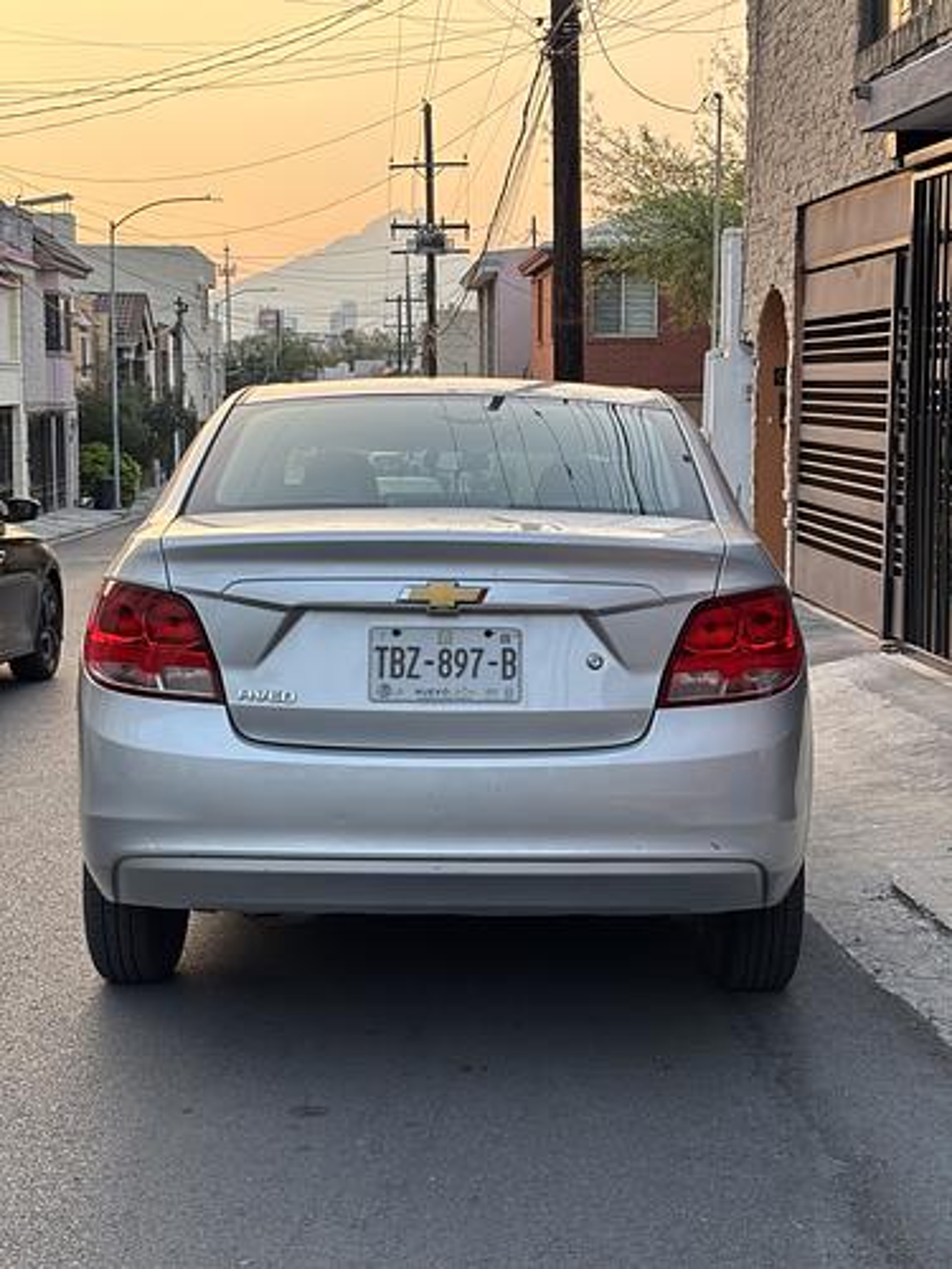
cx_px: 476
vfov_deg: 36.8
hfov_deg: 28.0
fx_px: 1907
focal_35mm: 52
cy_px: 634
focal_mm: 5.96
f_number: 1.6
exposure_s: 1/60
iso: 50
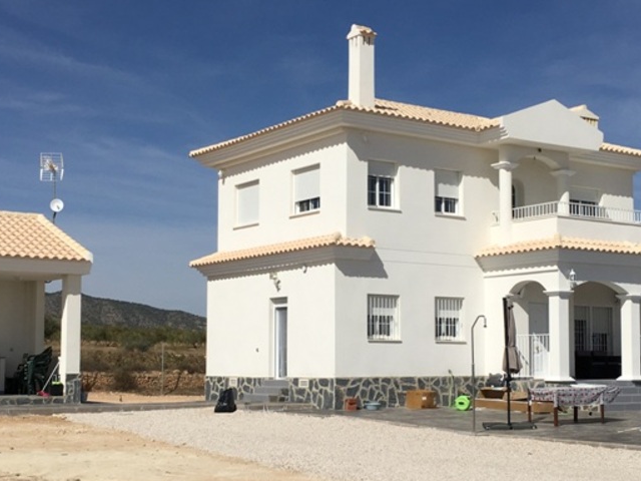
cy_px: 281
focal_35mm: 58
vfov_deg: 25.2
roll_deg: -0.2
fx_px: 1074
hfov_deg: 33.2
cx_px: 354
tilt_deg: +5.8
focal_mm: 4.15
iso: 25
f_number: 2.2
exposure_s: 1/4808
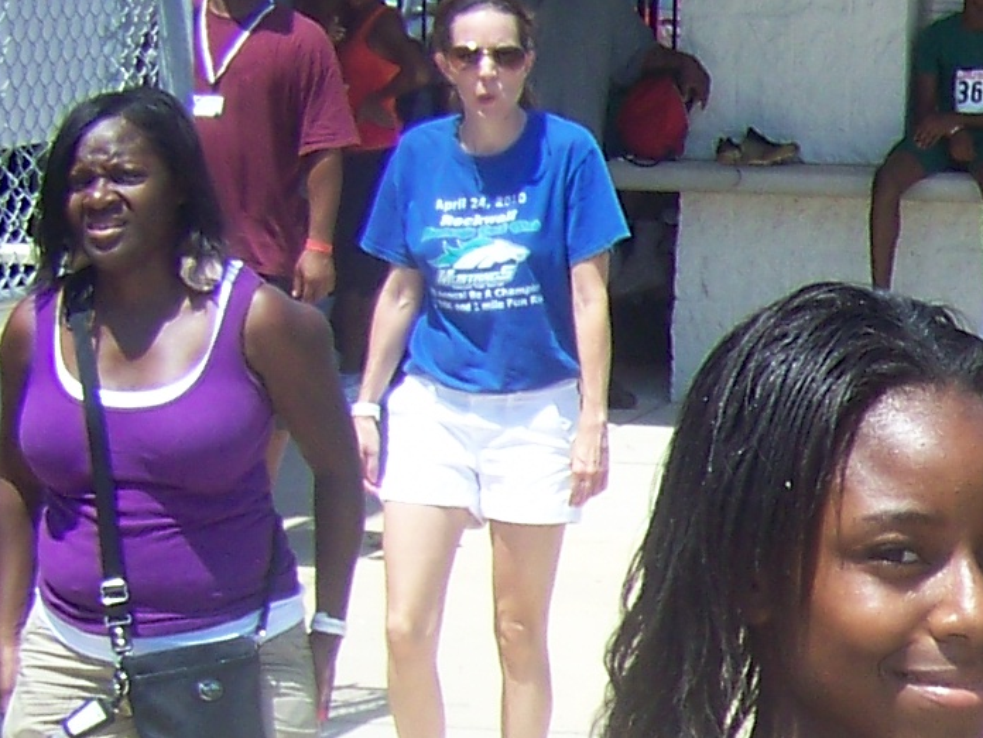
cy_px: 1038
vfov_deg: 9.1
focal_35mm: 159
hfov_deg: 11.3
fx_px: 4515
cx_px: 1938
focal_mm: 5.85
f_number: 2.8
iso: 64
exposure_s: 1/500
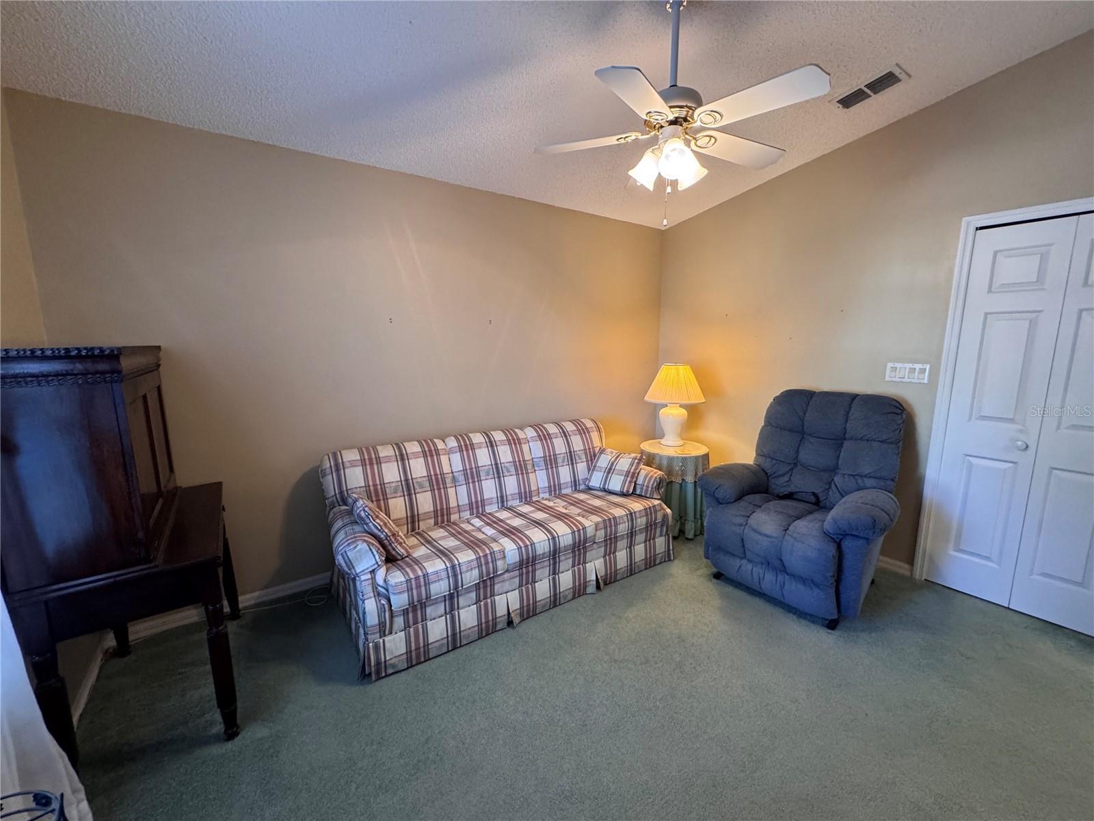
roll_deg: +0.0
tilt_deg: -9.8
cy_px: 410
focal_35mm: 14
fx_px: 442
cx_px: 547
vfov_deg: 85.7
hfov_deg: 102.1
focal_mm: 2.22
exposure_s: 1/60
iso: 320
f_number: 2.2
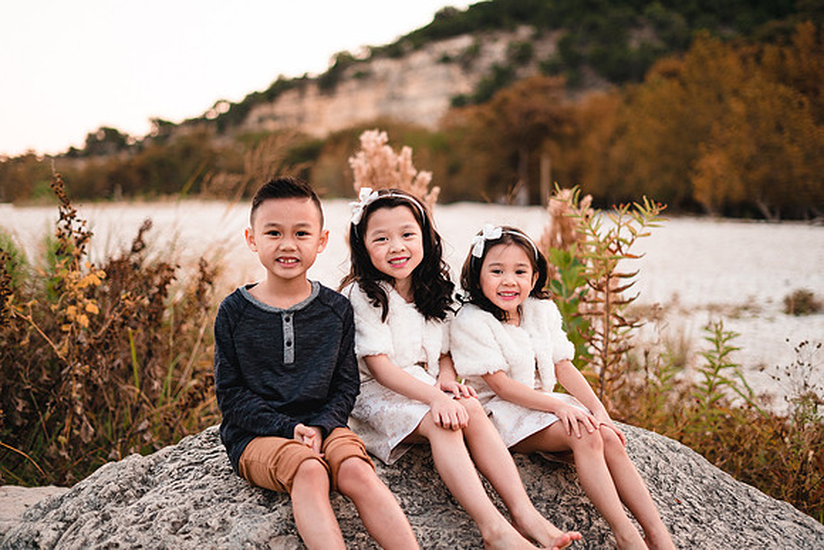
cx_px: 412
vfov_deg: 27.0
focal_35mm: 50
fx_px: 1145
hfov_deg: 39.6
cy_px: 275
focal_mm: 50
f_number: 1.8
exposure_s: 1/200
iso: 250
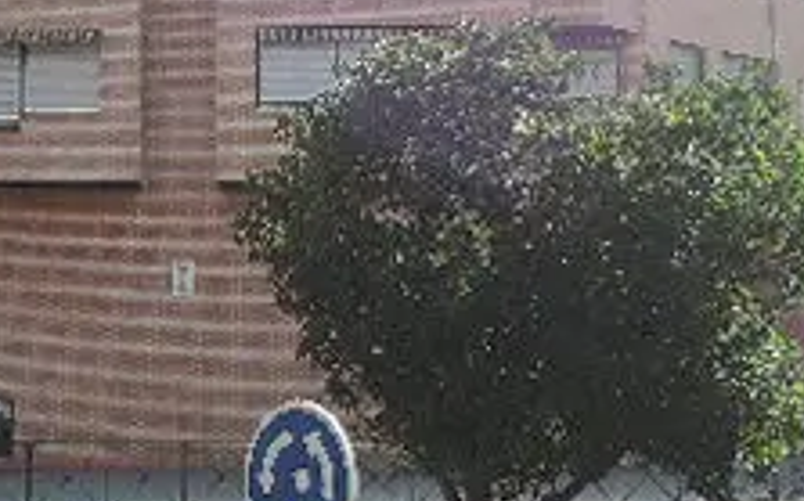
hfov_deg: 28.1
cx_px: 267
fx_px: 1598
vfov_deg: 17.4
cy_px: 7
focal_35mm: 73
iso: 80
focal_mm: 5.1
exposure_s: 1/60
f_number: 2.8
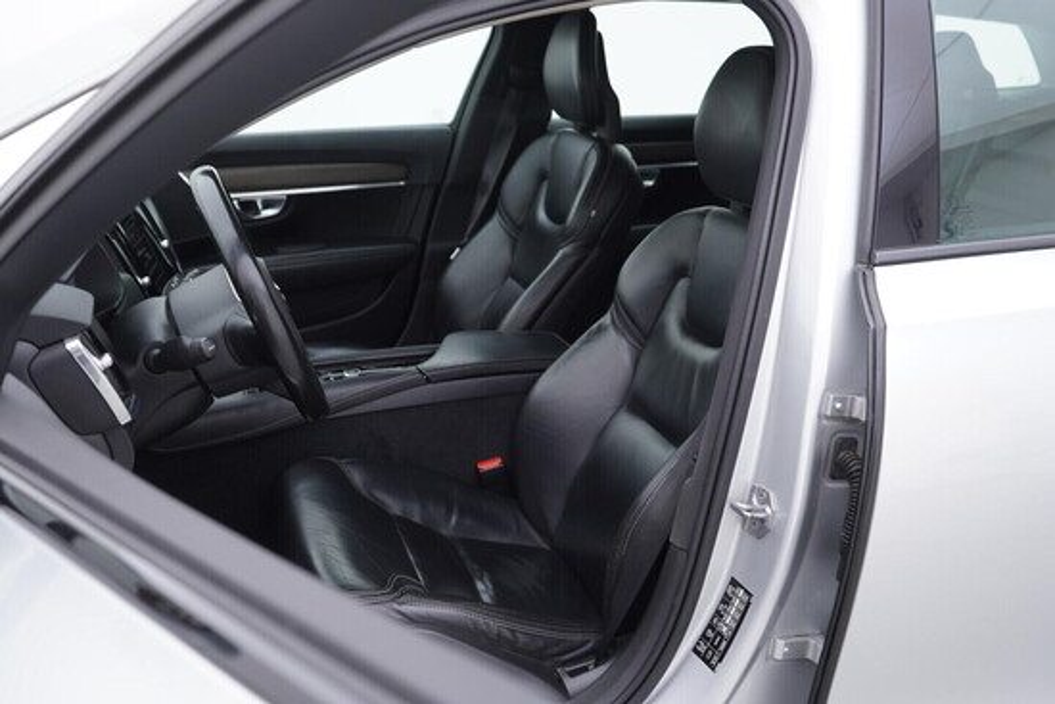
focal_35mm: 36
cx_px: 528
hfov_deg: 53.1
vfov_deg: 36.9
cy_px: 352
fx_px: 1055
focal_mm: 24
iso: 125
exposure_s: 1/50
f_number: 3.2
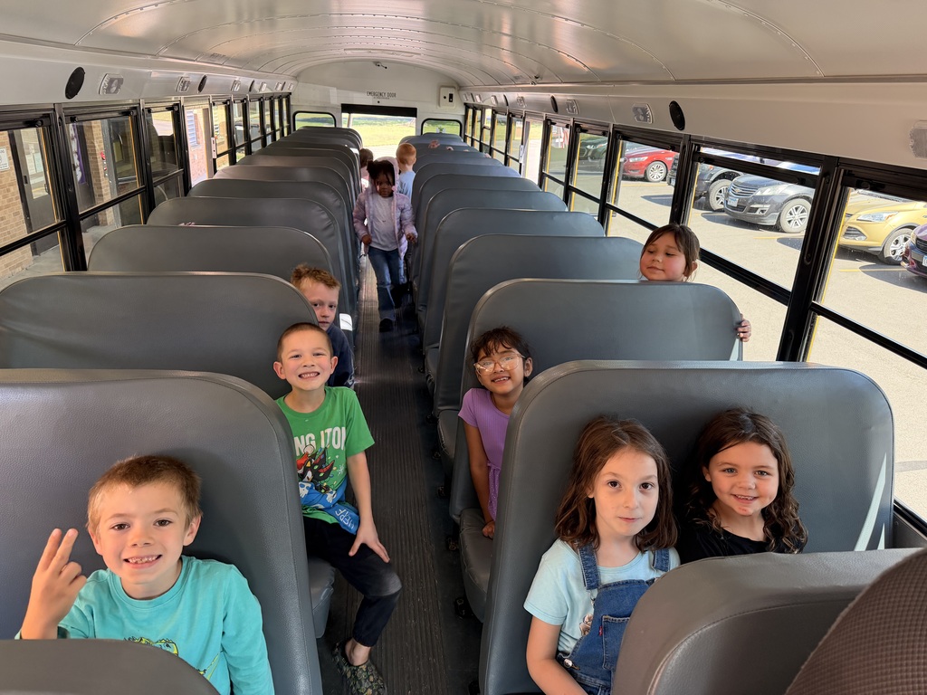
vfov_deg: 56.8
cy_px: 348
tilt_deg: -21.1
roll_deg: -1.3
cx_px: 464
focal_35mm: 24
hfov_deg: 71.6
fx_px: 643
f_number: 1.78
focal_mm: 6.76
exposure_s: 1/154
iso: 200
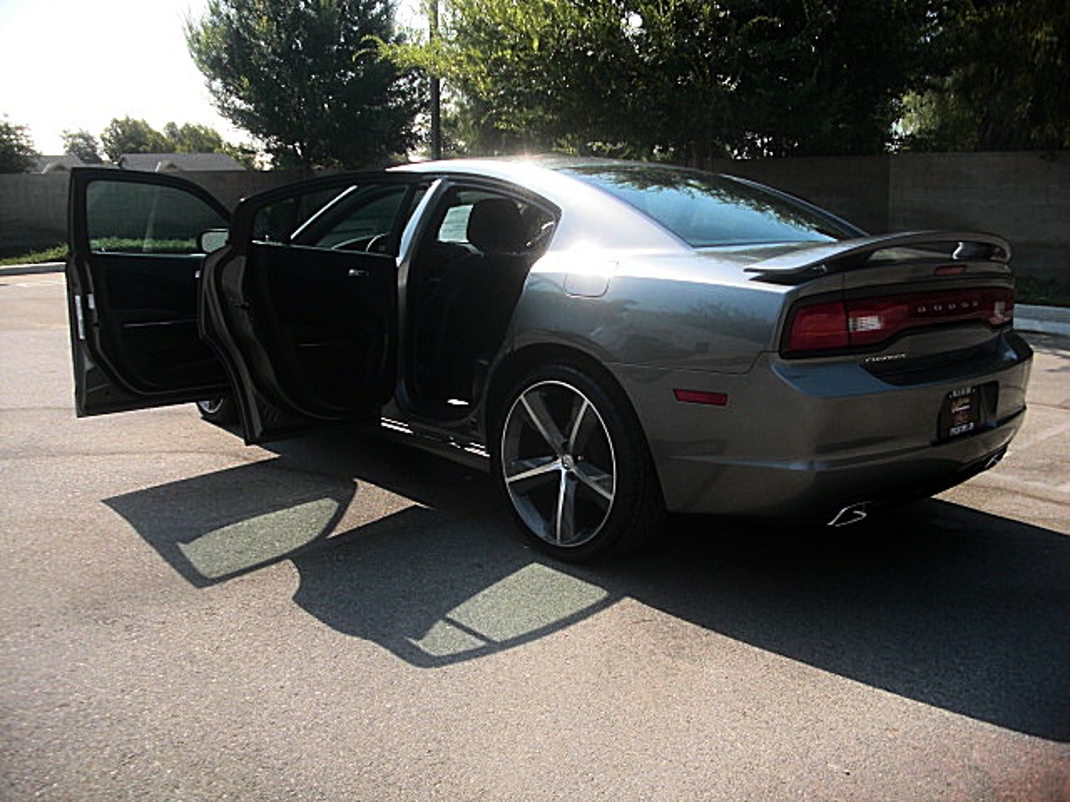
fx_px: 1113
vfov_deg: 39.7
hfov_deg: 51.4
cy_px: 401
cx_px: 535
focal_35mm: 36
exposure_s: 1/640
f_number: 2.8
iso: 50
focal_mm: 6.3
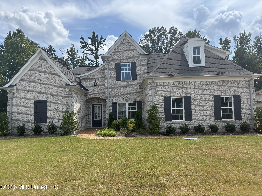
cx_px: 131
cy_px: 98
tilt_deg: +4.4
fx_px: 197
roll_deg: +1.2
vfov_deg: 53.1
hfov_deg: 67.3
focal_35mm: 26
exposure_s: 1/2451
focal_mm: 5.96
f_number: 1.6
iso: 50
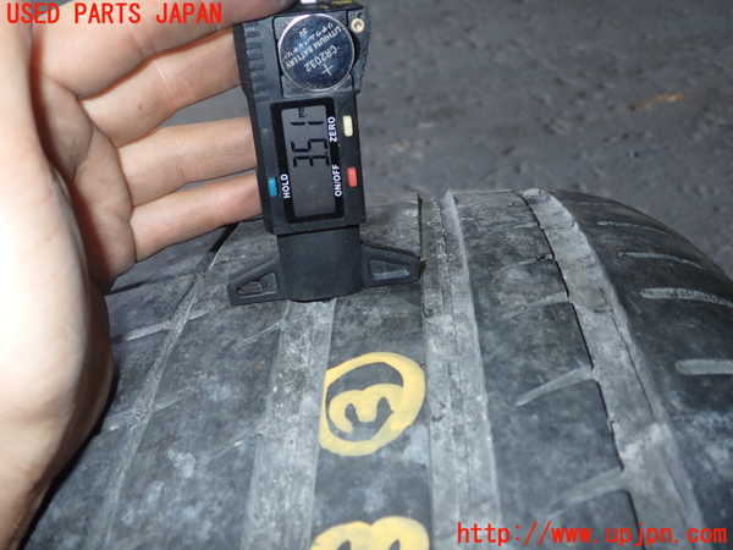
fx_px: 678
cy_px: 275
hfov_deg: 56.8
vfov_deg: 44.2
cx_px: 366
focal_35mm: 32
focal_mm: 5.79
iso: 200
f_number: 7.1
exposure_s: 1/30
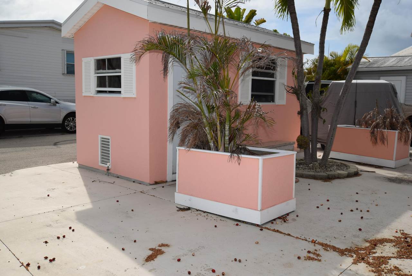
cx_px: 206
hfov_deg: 57.2
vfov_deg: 40.0
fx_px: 378
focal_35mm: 33
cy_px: 138
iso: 100
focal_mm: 22
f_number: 13
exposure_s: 1/200
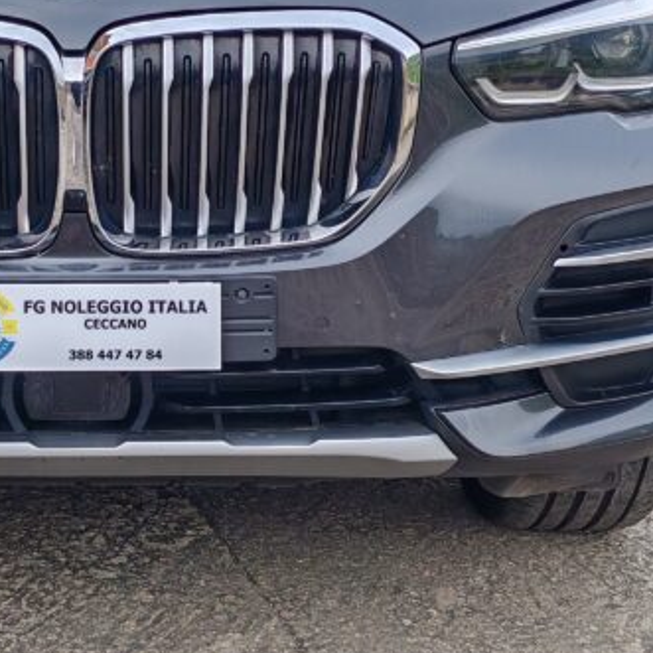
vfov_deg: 21.1
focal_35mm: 82
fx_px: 1750
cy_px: 304
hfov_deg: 20.9
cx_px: 118
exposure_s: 1/640
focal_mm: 5.52
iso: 50
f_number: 1.95
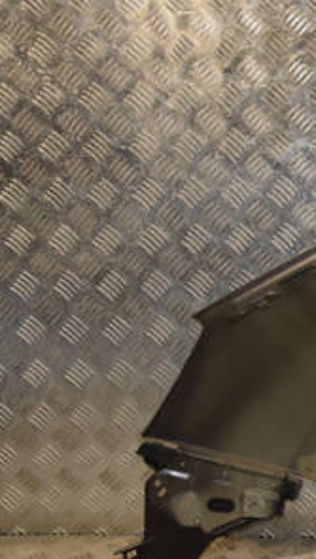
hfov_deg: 15.1
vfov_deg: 30.1
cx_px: 554
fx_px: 1040
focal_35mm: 70
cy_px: 268
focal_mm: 22
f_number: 5.6
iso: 800
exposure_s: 1/200
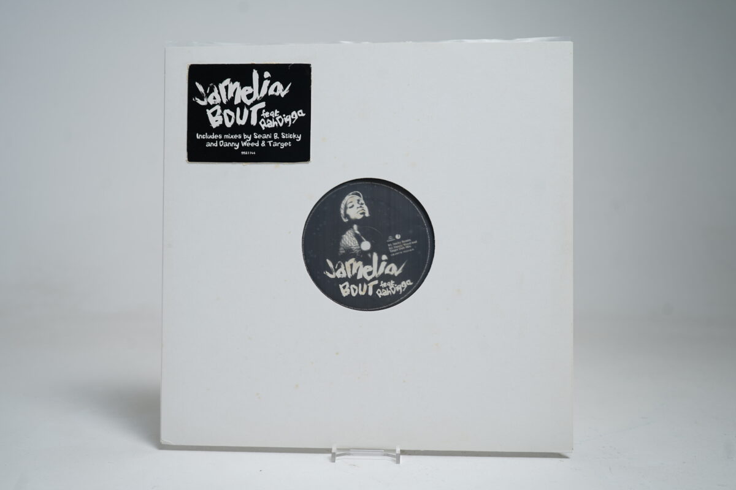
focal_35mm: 33
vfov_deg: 40.0
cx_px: 368
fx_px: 675
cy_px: 245
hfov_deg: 57.2
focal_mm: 33
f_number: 5
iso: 64
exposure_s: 1/10
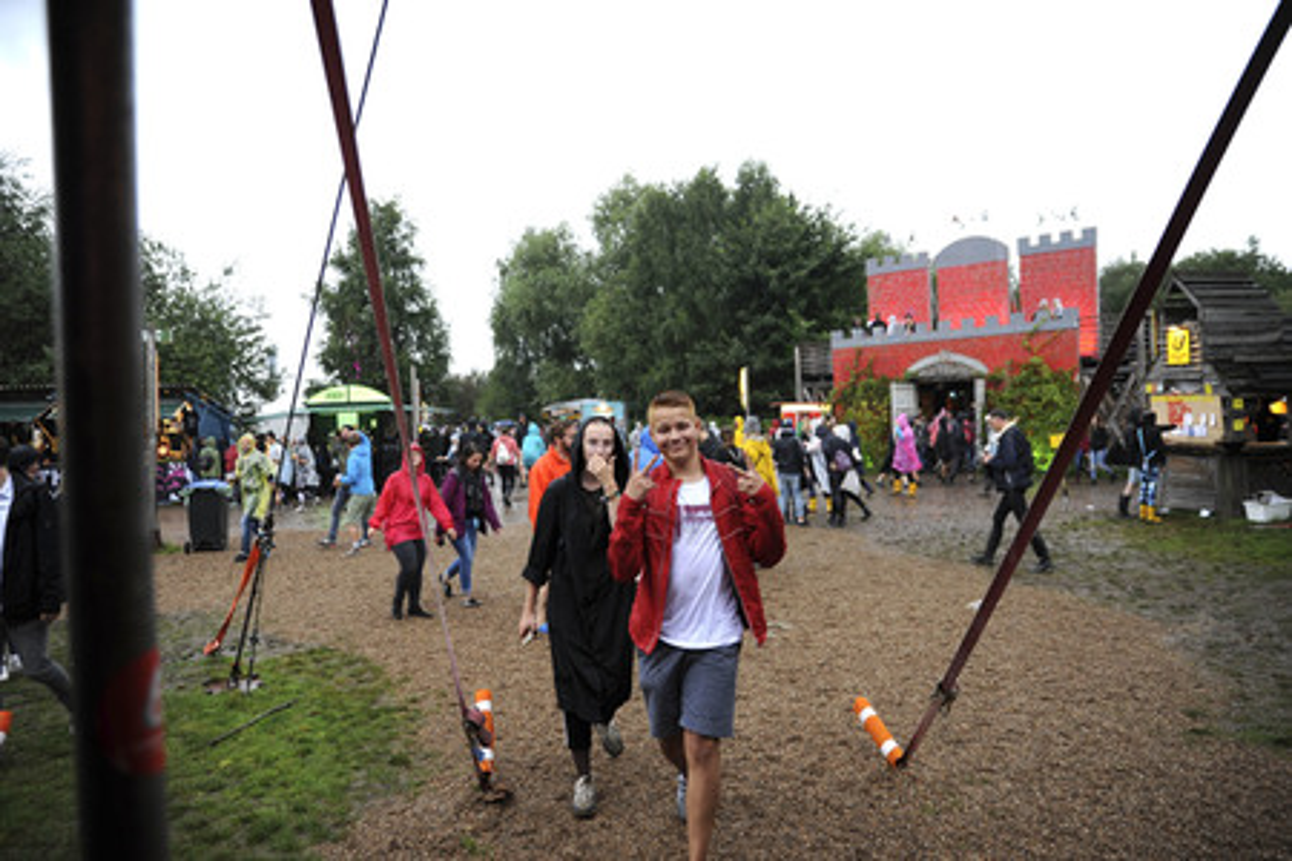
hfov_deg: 73.7
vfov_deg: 53.1
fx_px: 861
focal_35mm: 24
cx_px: 646
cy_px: 430
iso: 800
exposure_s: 1/100
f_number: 2.8
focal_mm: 24
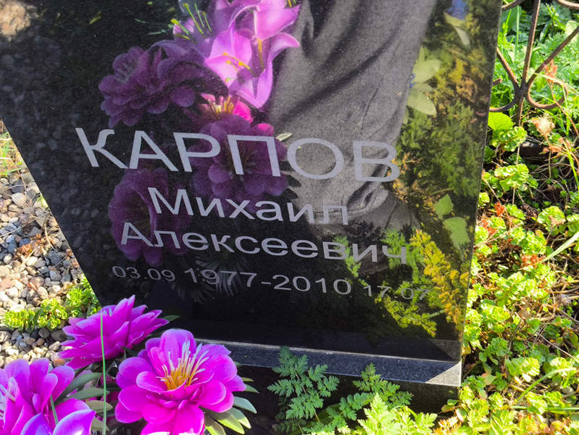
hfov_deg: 38.2
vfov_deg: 29.1
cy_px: 218
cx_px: 290
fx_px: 837
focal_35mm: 50
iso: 50
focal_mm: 4.71
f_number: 1.7
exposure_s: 1/176
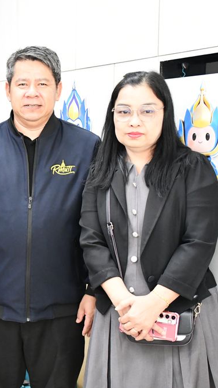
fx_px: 741
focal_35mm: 72
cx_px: -12
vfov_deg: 29.4
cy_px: 195
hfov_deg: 16.3
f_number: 4
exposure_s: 1/60
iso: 3200
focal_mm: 30
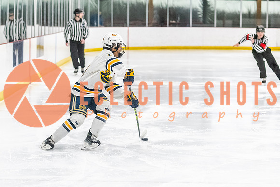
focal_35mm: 166
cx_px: 114
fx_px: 1293
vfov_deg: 8.3
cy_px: 114
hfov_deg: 12.4
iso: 3200
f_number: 2.8
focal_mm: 85
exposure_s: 1/800
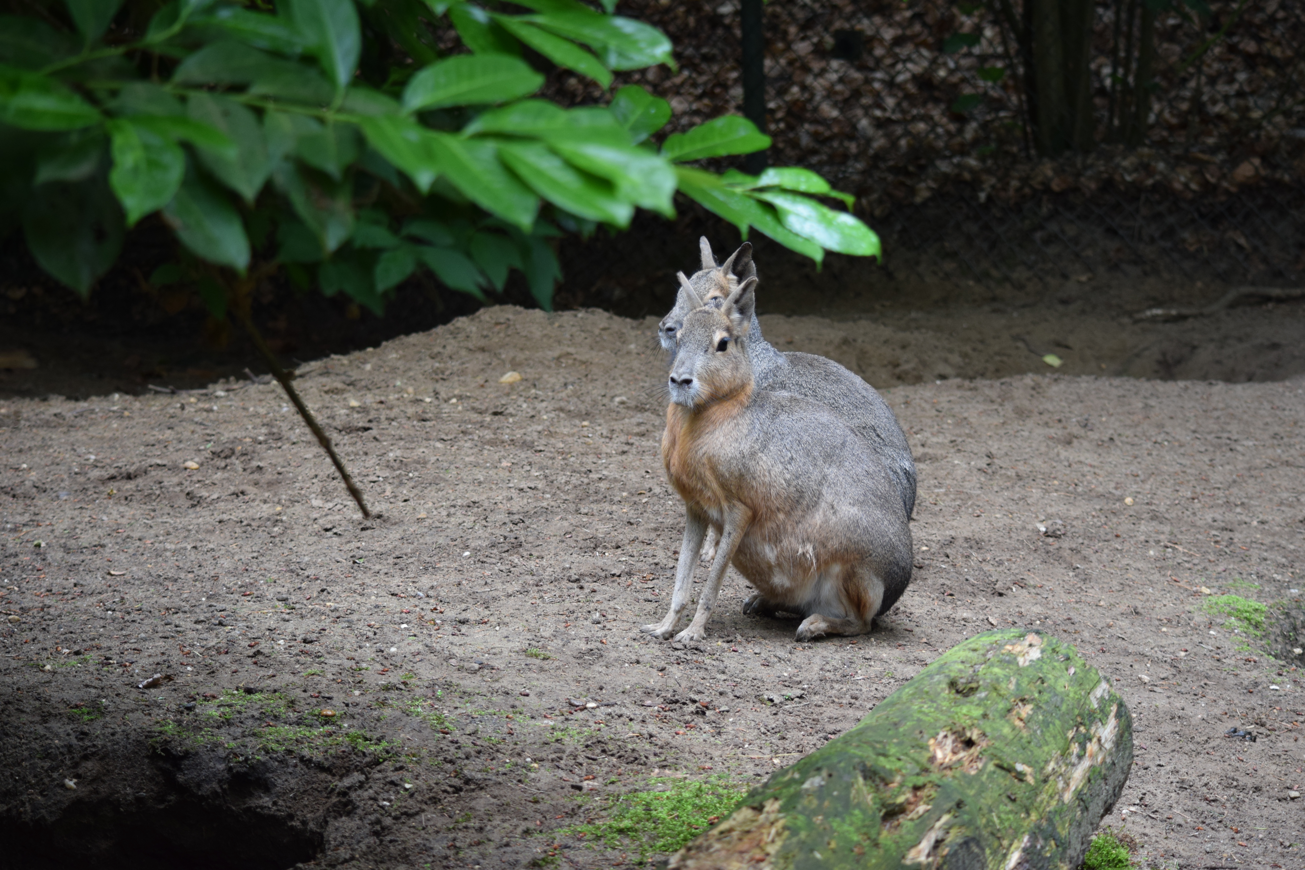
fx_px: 3697
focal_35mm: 102
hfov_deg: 20.0
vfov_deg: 13.4
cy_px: 435
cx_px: 652
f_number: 4.5
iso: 450
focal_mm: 68
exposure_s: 1/60
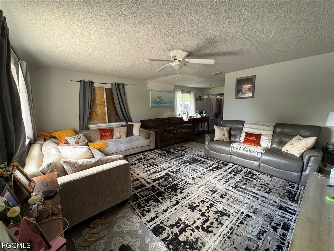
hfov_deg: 102.1
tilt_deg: -6.6
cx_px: 167
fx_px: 135
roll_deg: +1.2
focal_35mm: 14
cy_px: 126
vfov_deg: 85.7
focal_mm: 2.22
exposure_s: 1/60
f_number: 2.2
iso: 500
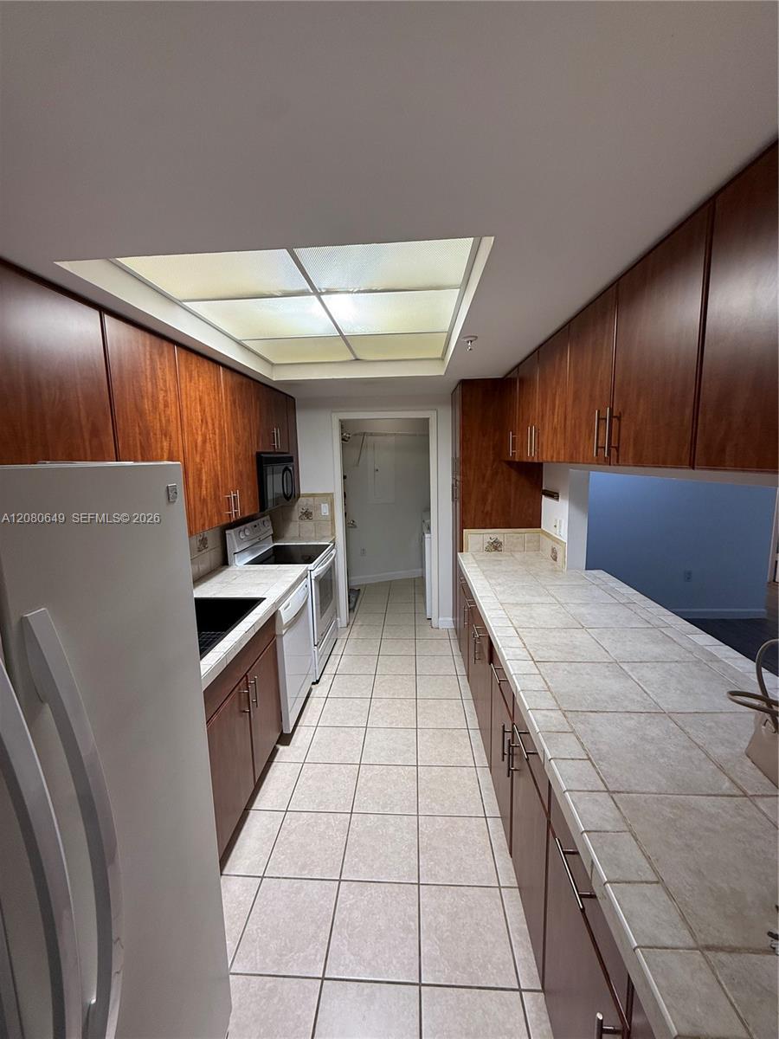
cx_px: 390
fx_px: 420
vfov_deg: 102.1
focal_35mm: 14
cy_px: 520
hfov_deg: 85.7
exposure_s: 1/120
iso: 125
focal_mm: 2.22
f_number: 2.2
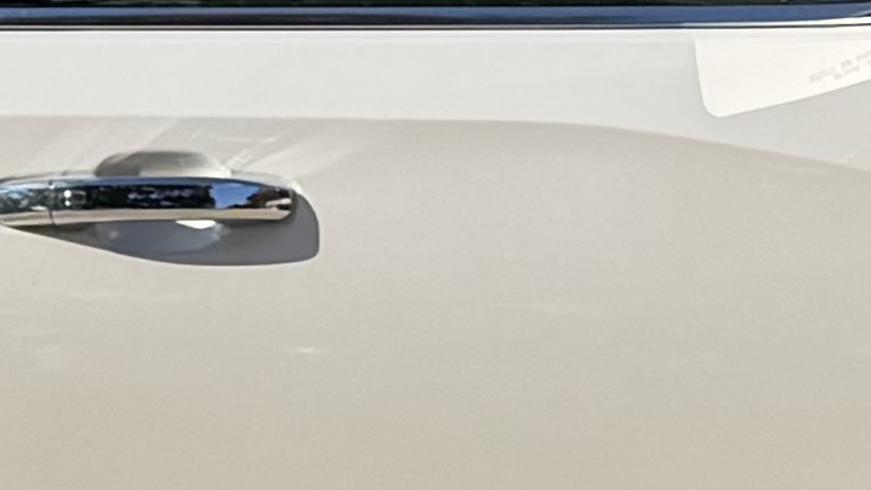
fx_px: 4804
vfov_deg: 5.7
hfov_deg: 10.2
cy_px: 1035
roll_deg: +0.2
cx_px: -131
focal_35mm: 208
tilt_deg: -12.2
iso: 80
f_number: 1.78
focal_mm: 6.76
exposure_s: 1/5714
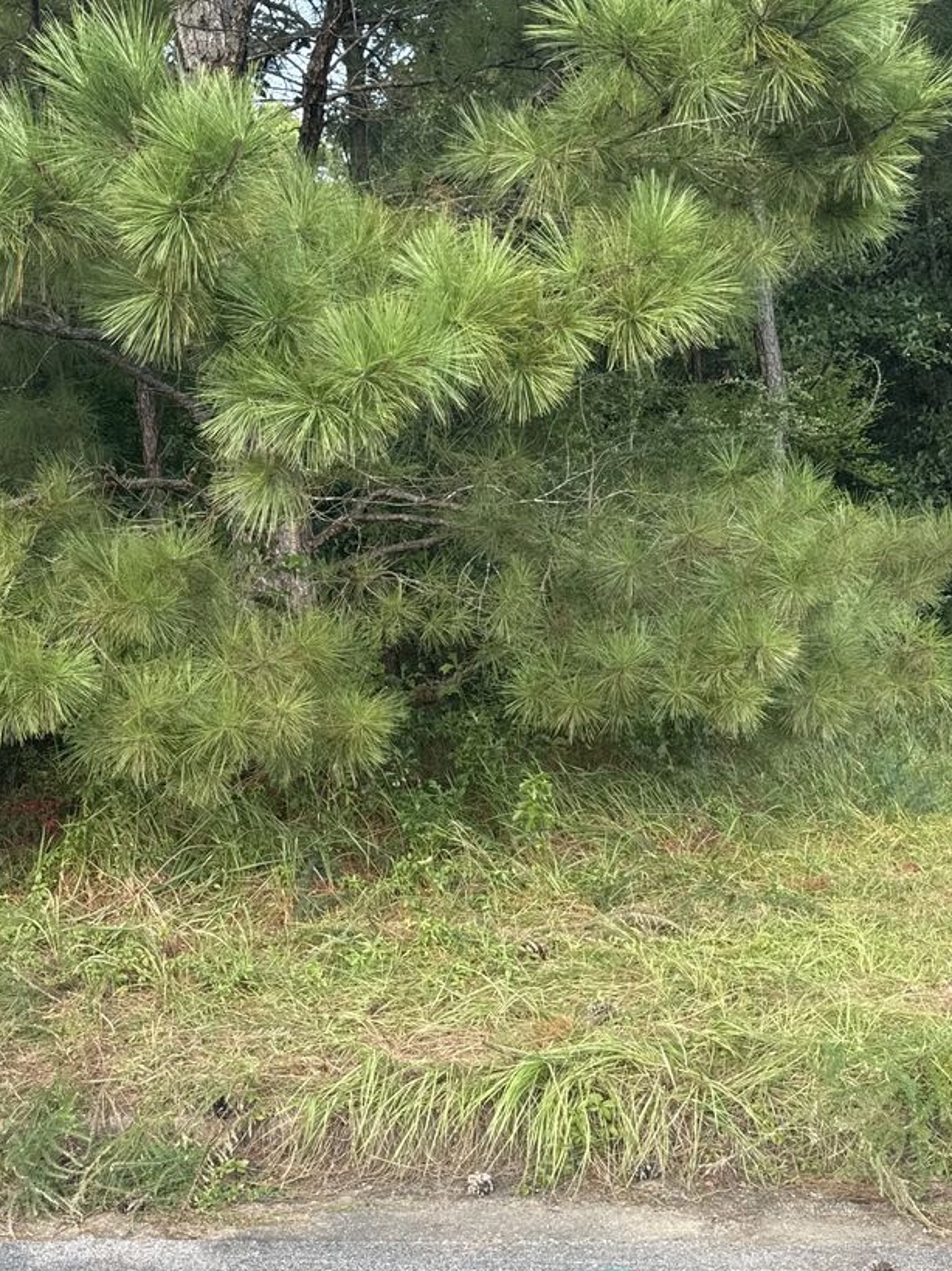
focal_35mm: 40
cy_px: 713
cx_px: 425
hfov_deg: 35.9
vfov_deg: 46.7
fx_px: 1467
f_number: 1.78
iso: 64
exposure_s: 1/204
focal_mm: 6.76
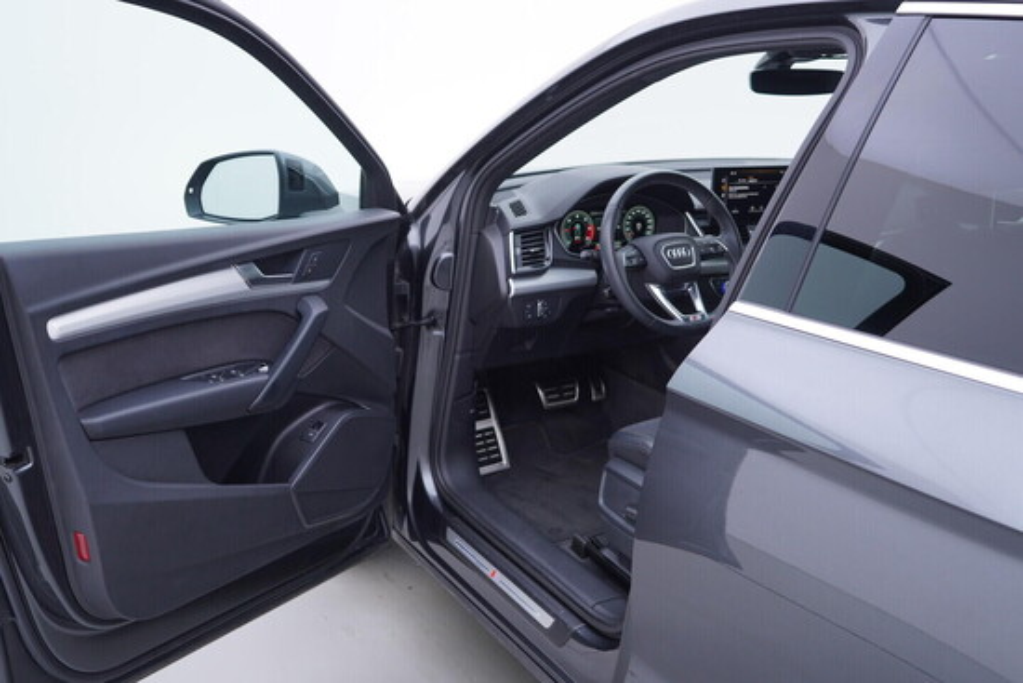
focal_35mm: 36
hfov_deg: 53.1
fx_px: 1023
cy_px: 342
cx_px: 512
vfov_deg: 36.9
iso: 125
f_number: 3.2
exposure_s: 1/50
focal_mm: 24
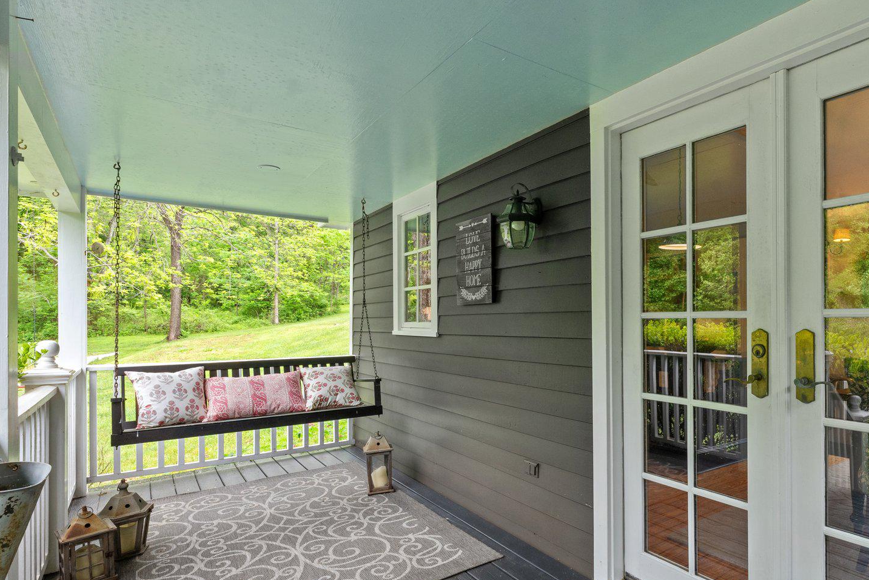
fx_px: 483
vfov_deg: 61.8
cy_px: 323
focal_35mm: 20
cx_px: 540
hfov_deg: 82.5
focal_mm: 14
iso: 800
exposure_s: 1/50
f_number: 11
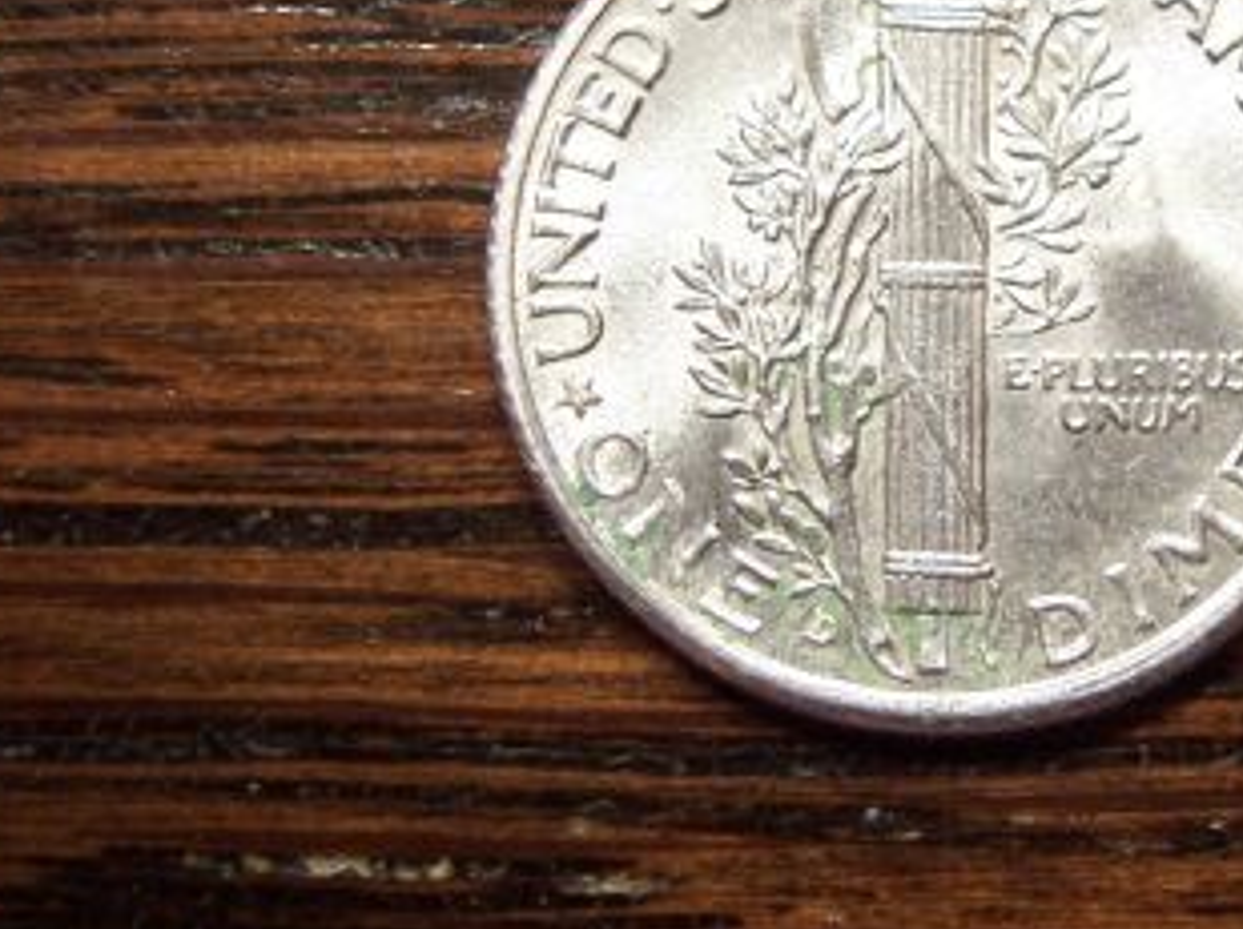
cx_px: 953
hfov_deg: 27.4
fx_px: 2511
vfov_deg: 20.8
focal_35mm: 70
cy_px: 265
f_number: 3
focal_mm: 6
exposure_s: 1/30
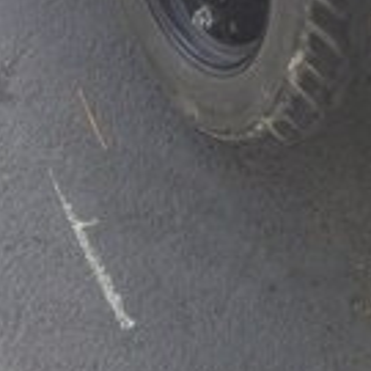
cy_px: -272
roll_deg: -1.8
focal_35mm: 107
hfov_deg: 16.2
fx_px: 1297
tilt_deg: -41.1
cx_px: 245
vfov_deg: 14.5
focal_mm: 4.12
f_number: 2.4
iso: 50
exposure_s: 1/128
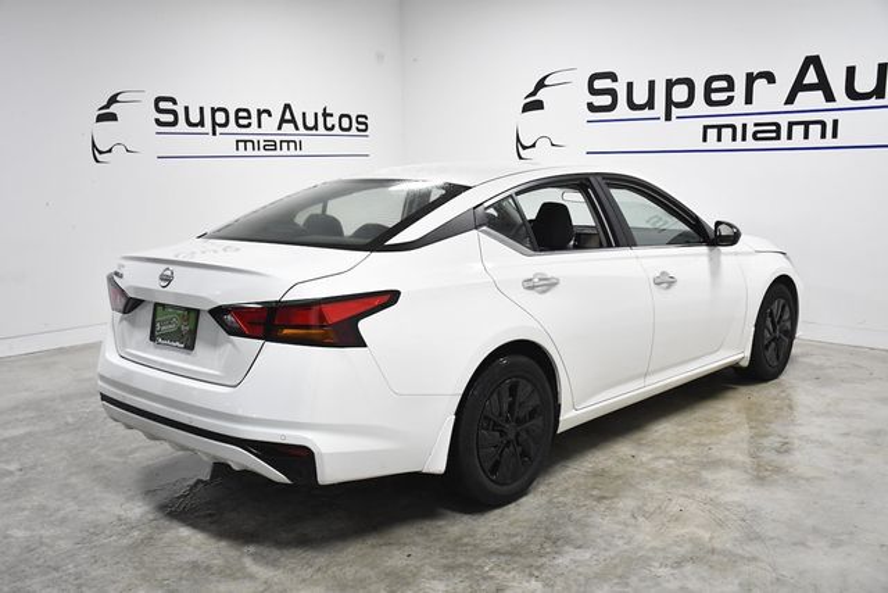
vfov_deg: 36.9
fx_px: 888
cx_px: 444
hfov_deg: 53.1
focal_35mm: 36
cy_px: 296
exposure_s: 1/640
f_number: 4.5
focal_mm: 24
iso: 2500
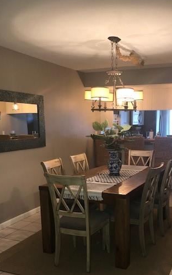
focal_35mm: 38
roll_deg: +1.0
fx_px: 285
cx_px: 113
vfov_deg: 51.0
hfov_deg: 33.3
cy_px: 174
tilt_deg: -10.5
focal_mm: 3.99
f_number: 1.8
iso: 50
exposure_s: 1/12
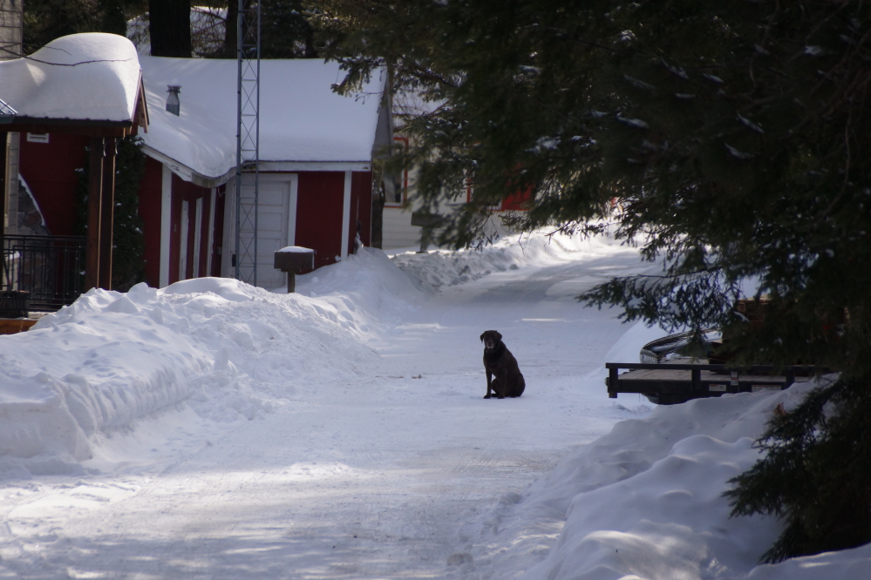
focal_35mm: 375
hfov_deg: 5.5
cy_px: 290
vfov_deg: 3.7
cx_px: 436
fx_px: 9072
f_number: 6.3
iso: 400
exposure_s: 1/400
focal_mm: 250
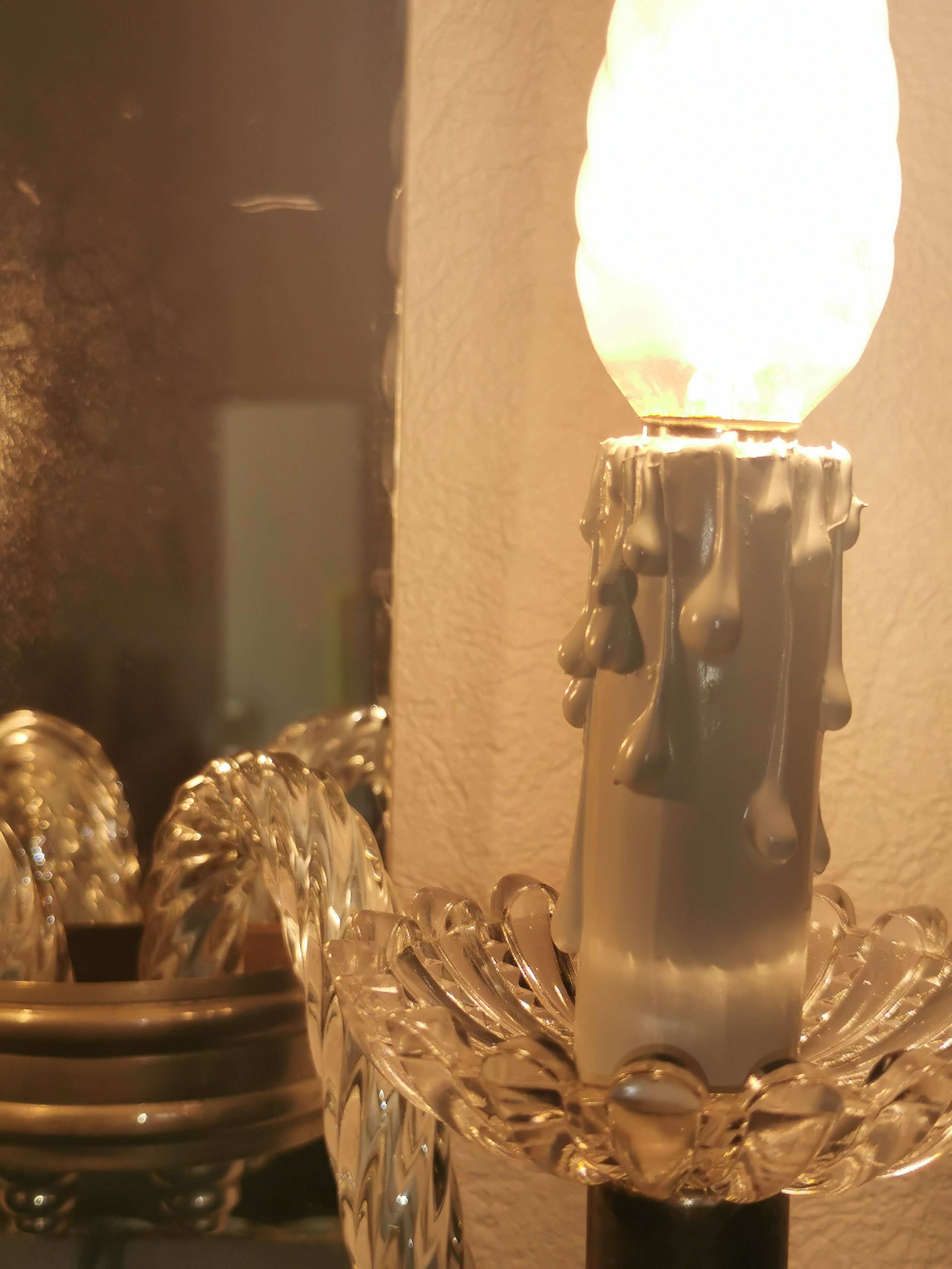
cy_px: 634
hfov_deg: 27.0
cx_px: 476
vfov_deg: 35.5
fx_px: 1980
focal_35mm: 54
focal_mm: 5.58
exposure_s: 1/336
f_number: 1.8
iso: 50
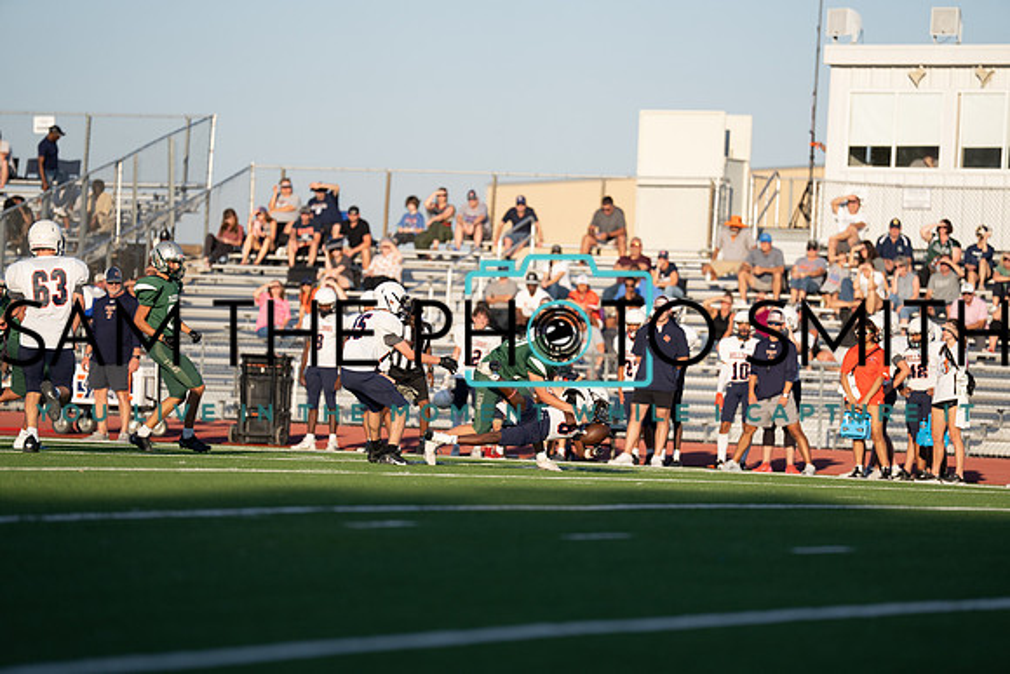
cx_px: 505
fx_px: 5612
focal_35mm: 200
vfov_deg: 6.9
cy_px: 337
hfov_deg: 10.3
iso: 320
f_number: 2.8
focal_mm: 200
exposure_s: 1/4000
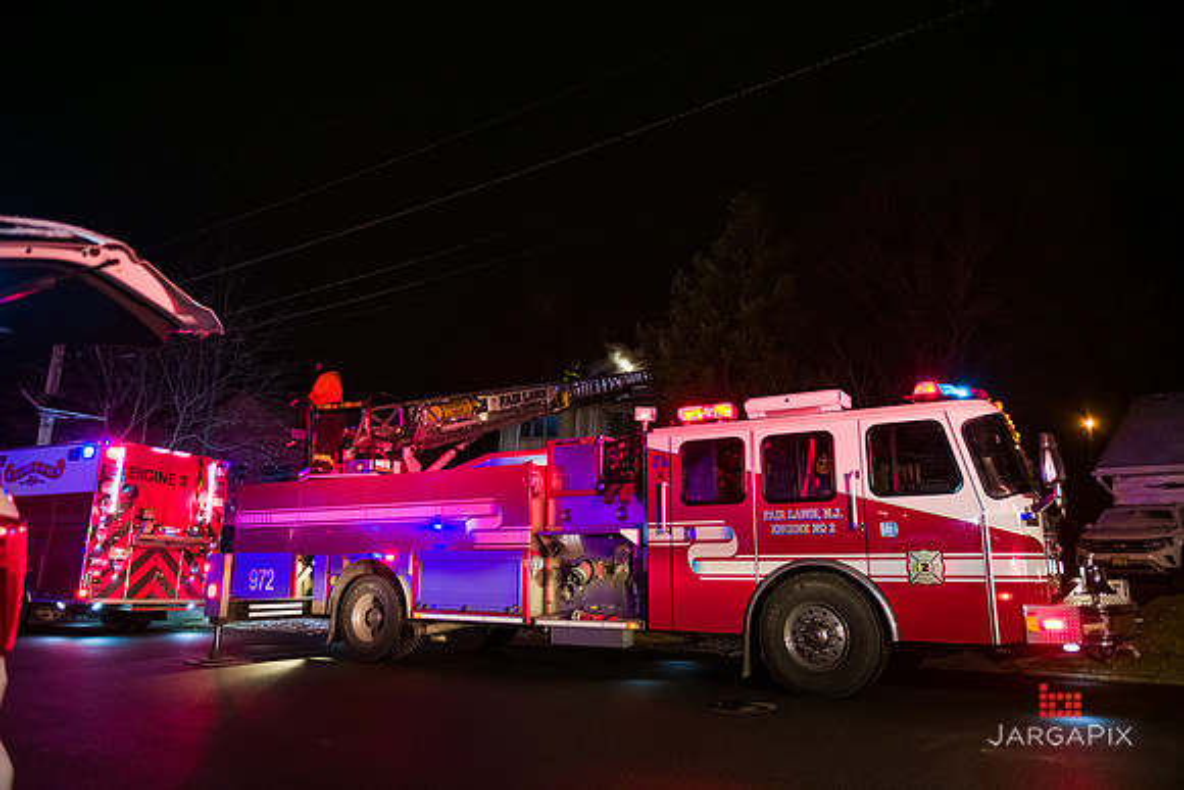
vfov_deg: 53.2
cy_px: 395
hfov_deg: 73.7
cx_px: 592
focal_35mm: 24
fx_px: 789
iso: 1600
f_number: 3.2
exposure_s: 1/125
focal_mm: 24
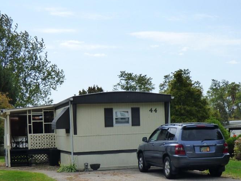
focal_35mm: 69
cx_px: 124
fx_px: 480
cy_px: 128
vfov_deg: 21.2
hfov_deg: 28.2
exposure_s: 1/2000
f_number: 3.7
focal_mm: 7.79
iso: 200
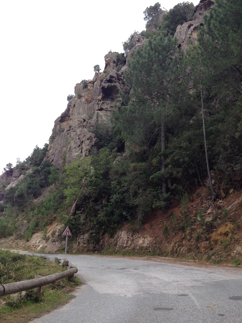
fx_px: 326
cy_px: 162
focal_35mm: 35
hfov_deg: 40.7
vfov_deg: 52.6
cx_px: 121
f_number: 2.4
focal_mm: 4.28
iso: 64
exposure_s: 1/347
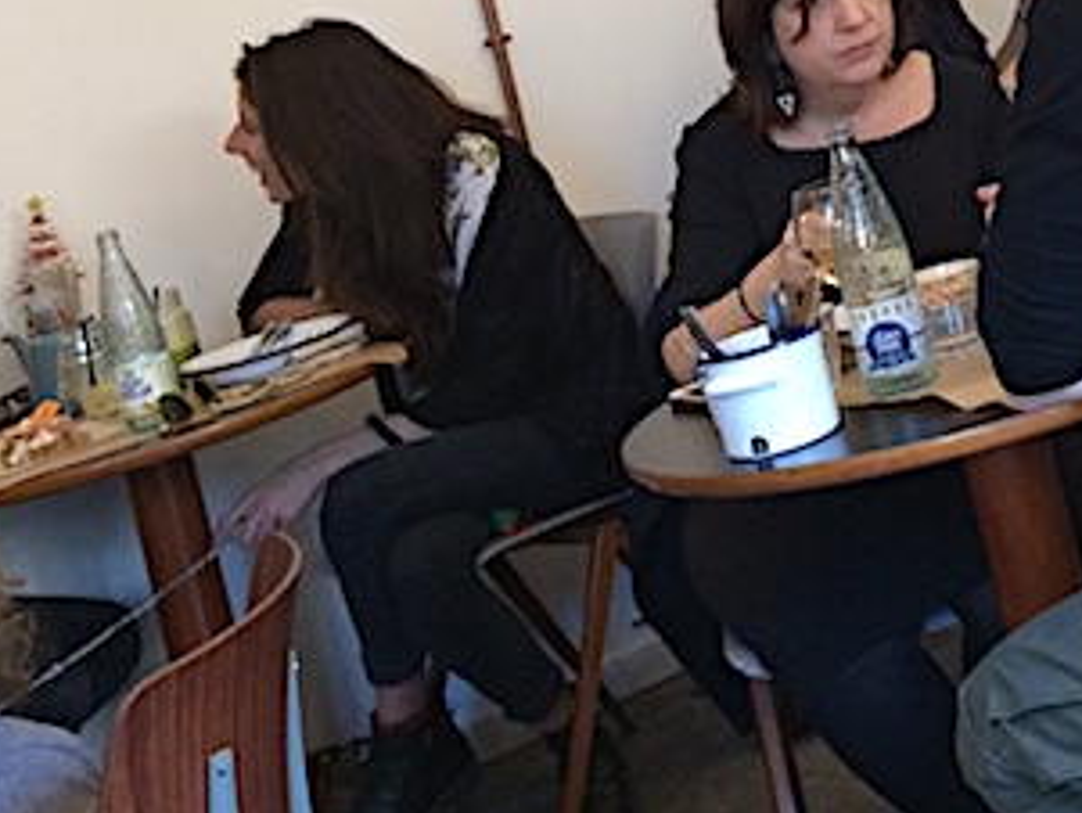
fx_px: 2408
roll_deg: +13.8
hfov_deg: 23.8
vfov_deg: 18.3
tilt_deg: -2.4
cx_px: 1179
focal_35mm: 77
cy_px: -112
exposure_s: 1/33
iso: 200
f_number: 2.2
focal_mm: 4.15
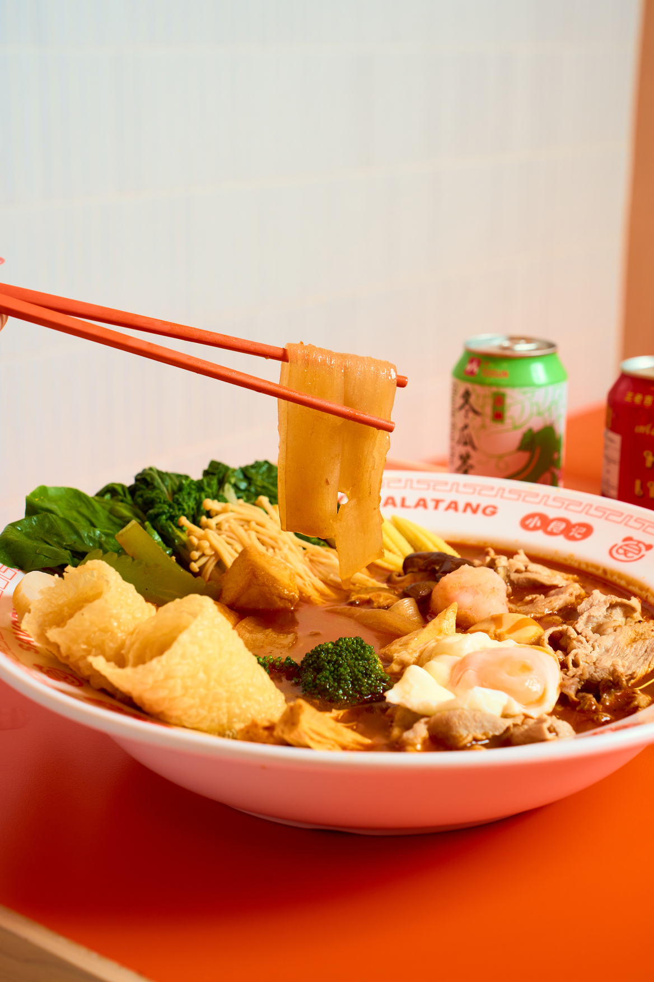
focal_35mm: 58
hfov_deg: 23.4
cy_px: 491
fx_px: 1580
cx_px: 327
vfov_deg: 34.5
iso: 200
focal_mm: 58
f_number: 7.1
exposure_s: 1/160
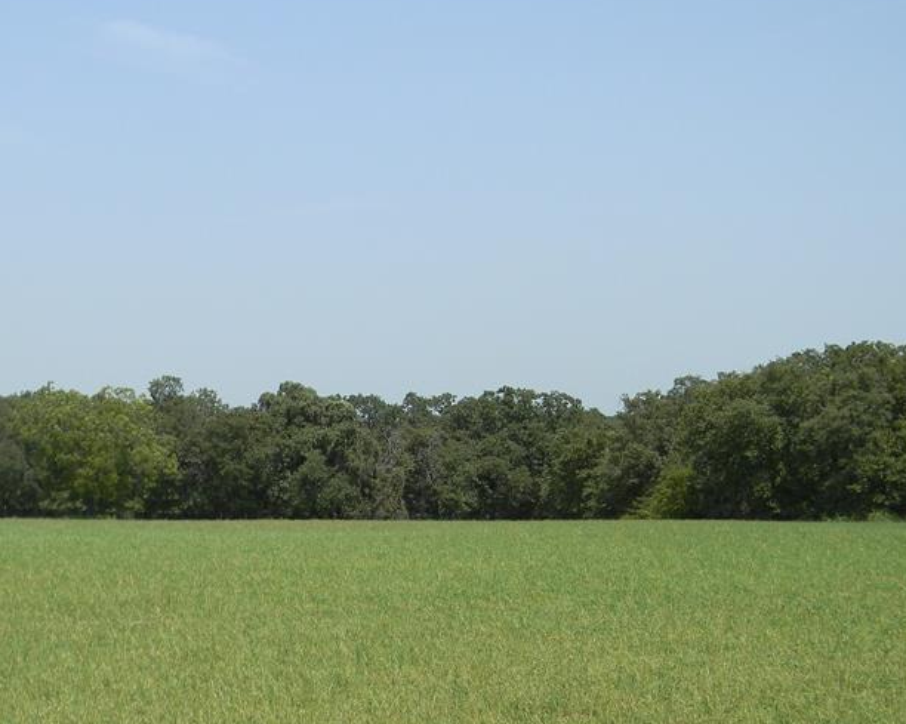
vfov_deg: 22.6
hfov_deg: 28.0
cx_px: 259
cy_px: 546
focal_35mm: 67
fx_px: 1796
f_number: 3.8
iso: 80
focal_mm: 7.3
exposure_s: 1/817
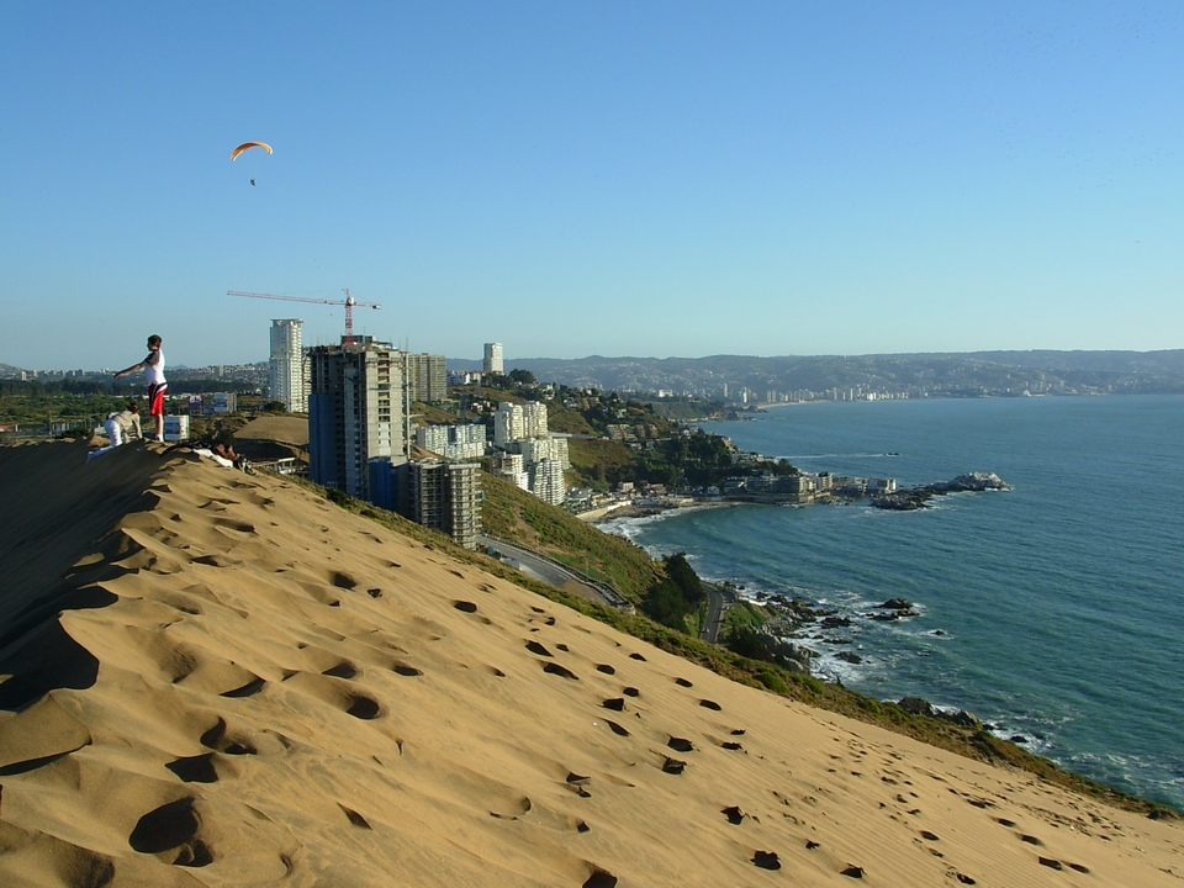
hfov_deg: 49.0
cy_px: 444
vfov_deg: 37.7
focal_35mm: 38
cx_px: 592
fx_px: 1300
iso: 50
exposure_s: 1/430
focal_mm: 6.3
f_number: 4.9
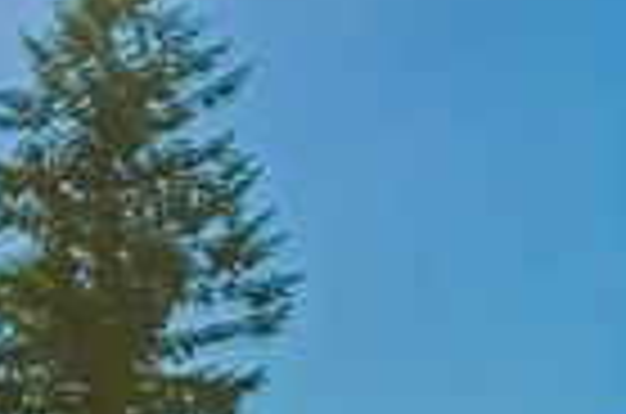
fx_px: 2047
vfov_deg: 10.5
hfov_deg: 9.5
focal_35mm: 118
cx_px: -1567
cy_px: 850
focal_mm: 16
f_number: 8
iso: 1600
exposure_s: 1/320
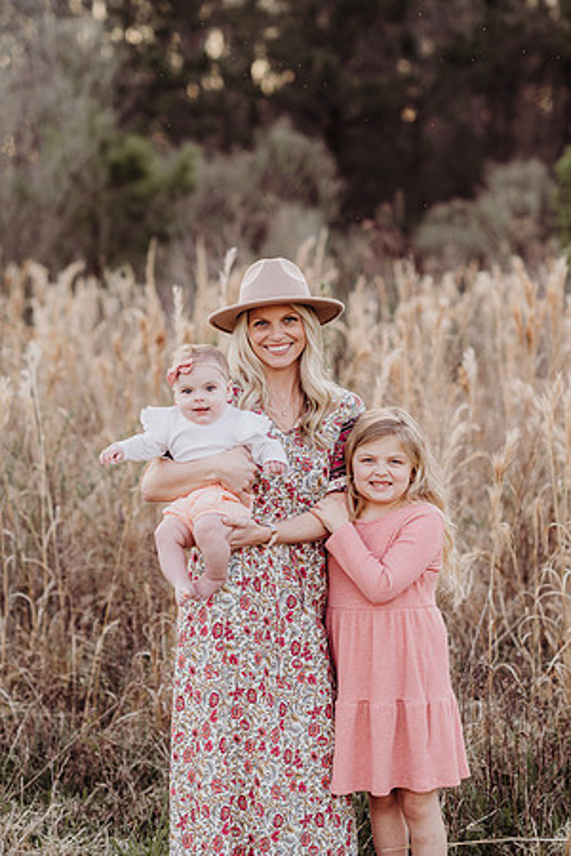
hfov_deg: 16.1
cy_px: 428
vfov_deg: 23.9
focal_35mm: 85
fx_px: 2022
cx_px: 286
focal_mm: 85
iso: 160
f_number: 2.5
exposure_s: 1/320
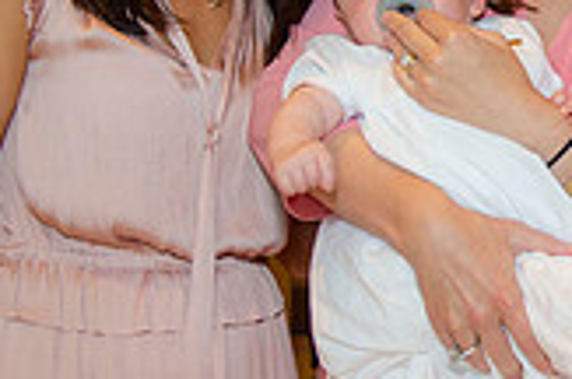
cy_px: 53
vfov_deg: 11.2
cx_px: 758
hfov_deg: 16.0
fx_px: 1919
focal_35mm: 121
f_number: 3.2
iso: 1000
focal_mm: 34
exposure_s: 1/100
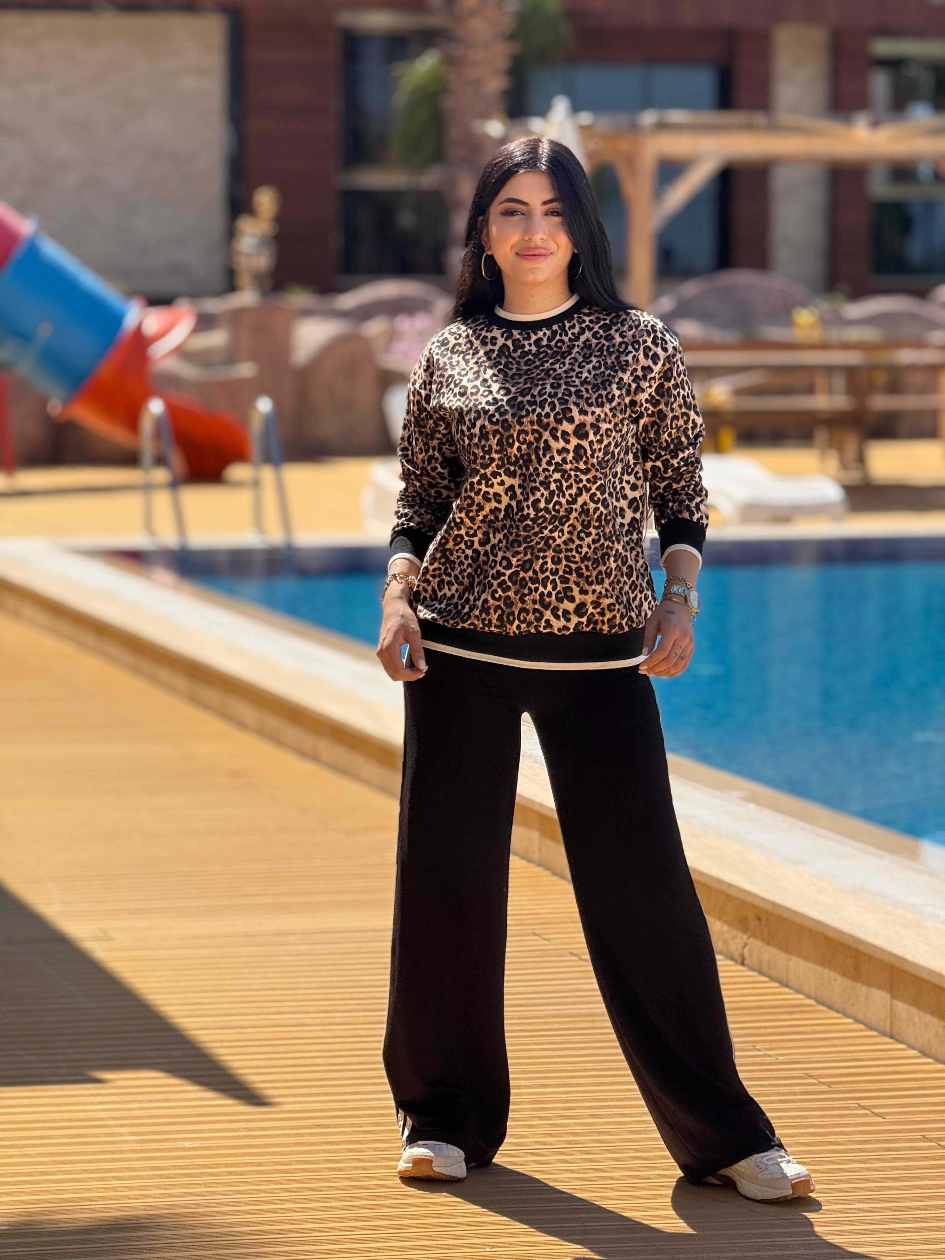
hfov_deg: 12.3
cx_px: 472
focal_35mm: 120
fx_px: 4368
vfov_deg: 16.4
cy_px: 630
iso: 50
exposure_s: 1/1114
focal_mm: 15.66
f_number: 2.8
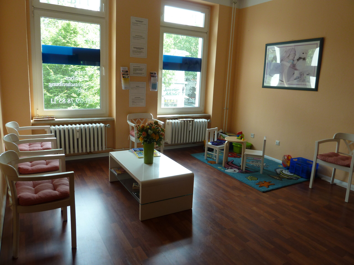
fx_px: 256
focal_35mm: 25
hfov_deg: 69.4
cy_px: 132
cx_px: 177
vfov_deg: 54.9
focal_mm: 4.1
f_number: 3.3
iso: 80
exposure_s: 1/40
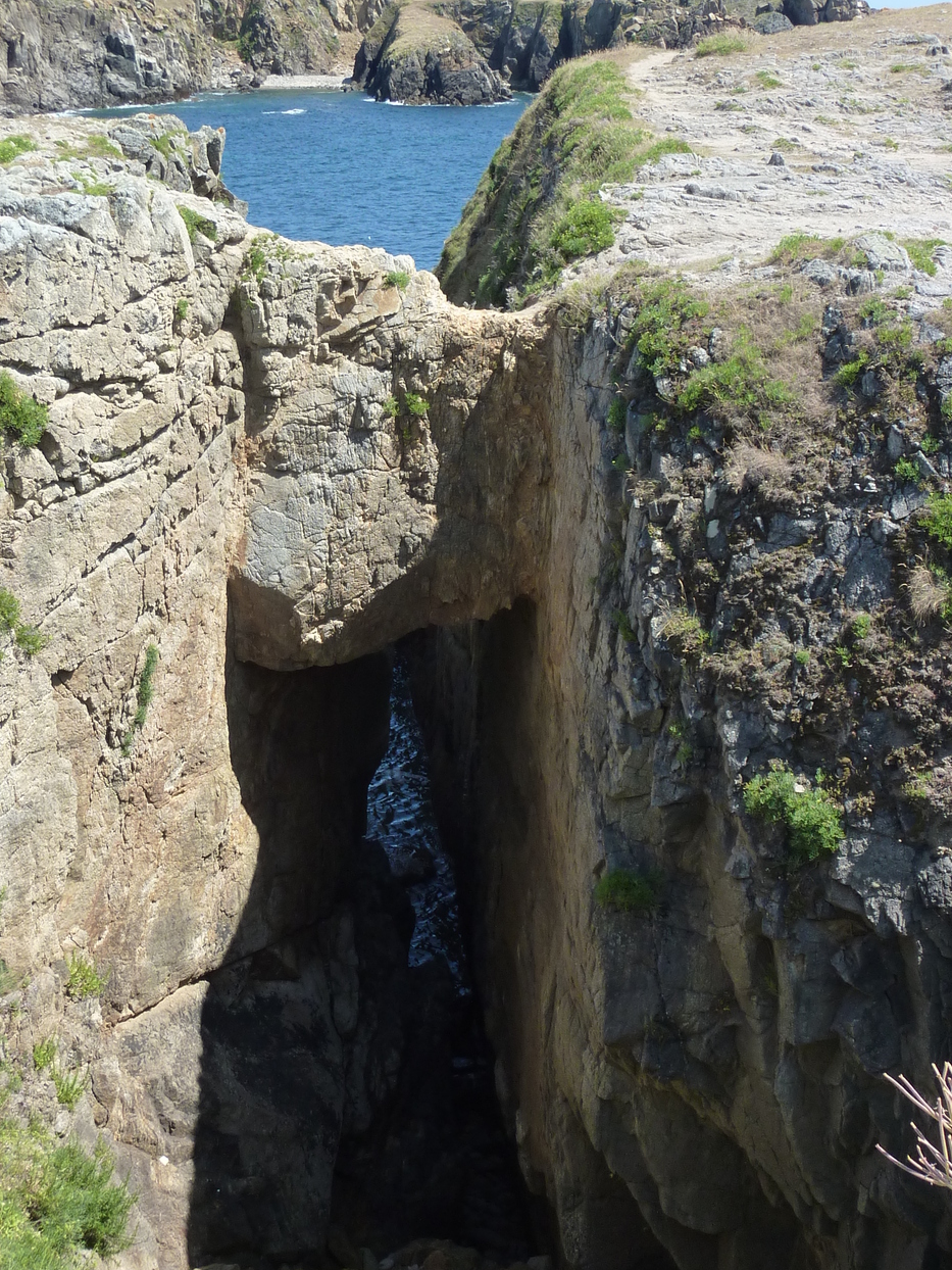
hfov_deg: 32.1
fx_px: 1650
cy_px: 578
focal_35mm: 45
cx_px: 393
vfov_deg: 42.0
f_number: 4
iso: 125
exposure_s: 1/400
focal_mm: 5.7
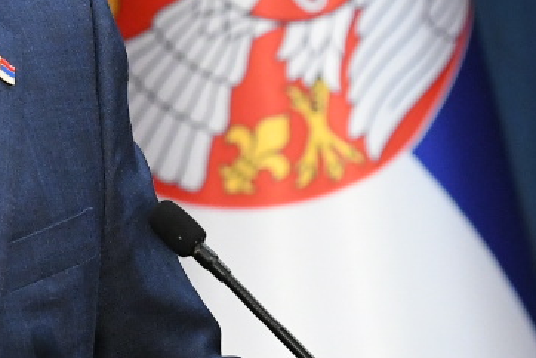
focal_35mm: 1037
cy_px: 154
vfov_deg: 1.3
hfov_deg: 2.0
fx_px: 15452
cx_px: 1
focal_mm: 155
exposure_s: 1/400
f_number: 4
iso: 2500
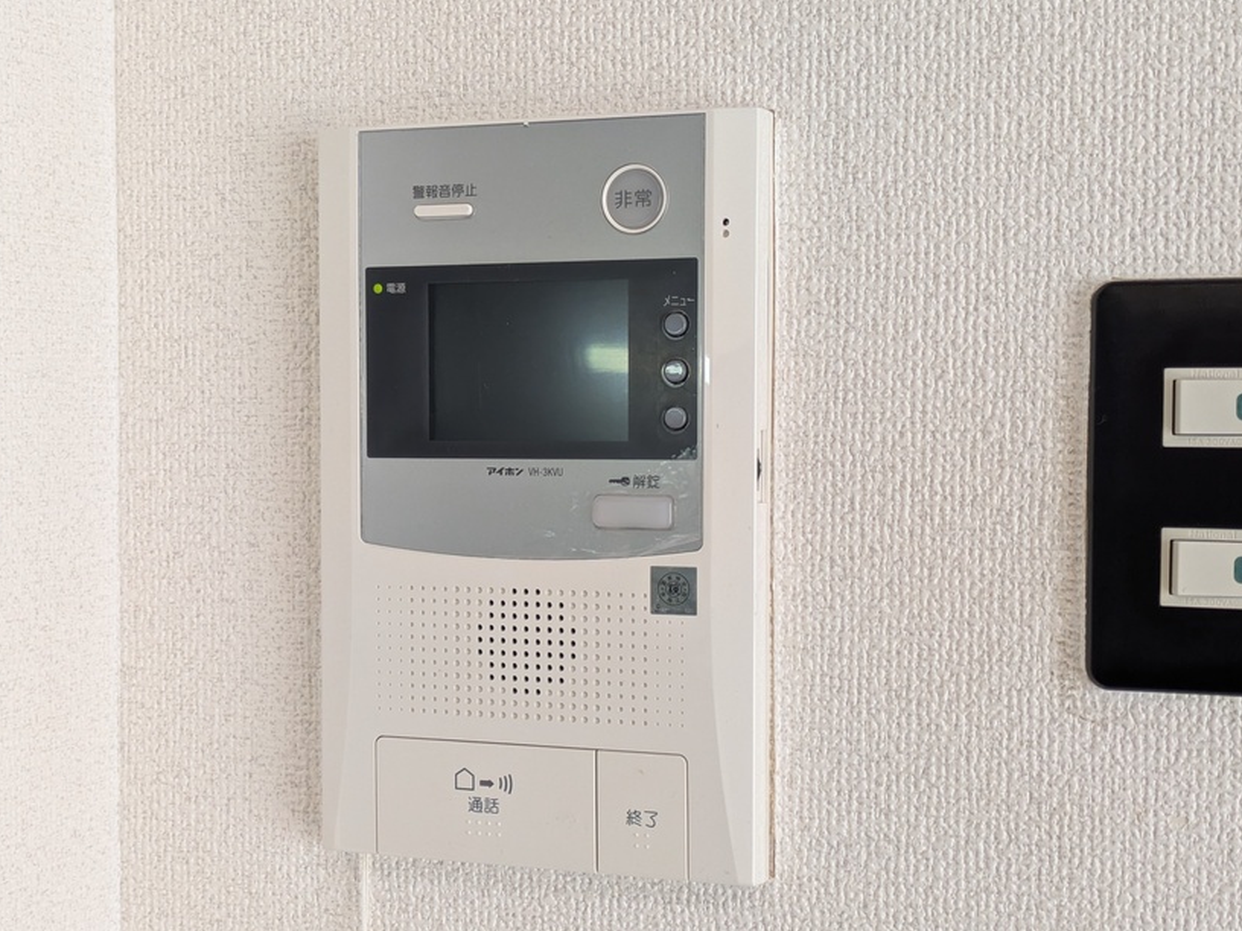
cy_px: 496
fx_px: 2153
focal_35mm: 60
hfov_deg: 32.1
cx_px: 531
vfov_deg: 24.4
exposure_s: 1/50
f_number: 1.89
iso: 91
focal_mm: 5.43
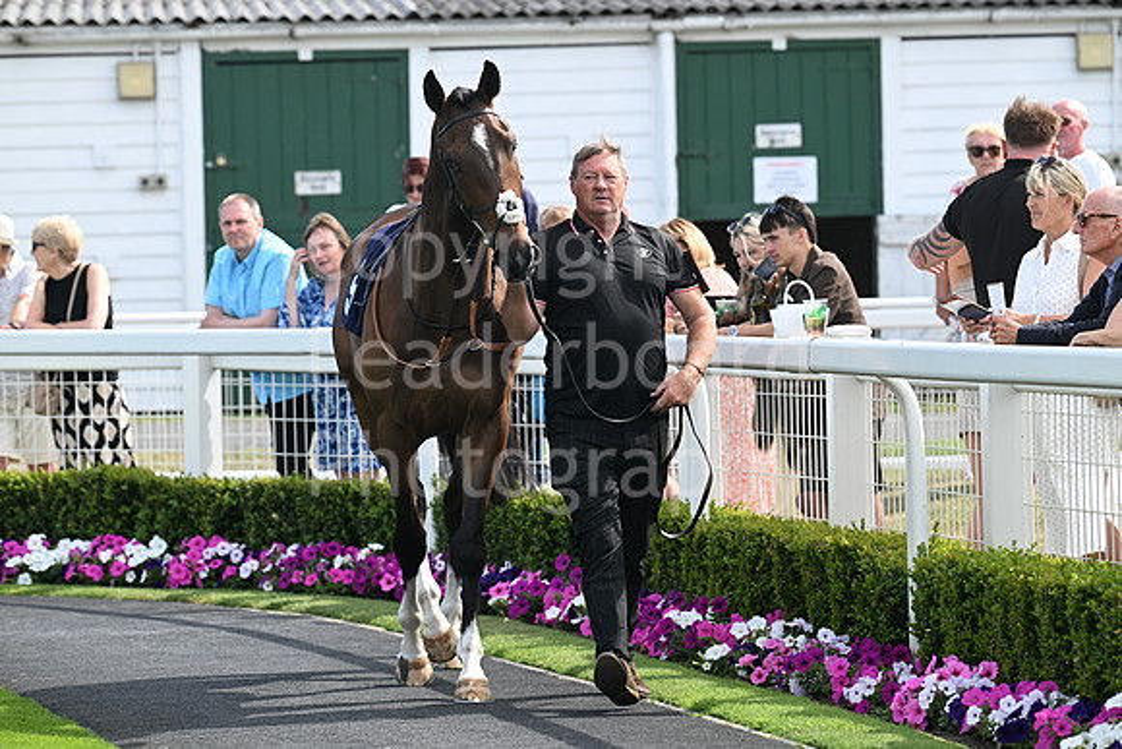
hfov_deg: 10.3
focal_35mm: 200
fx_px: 6234
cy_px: 374
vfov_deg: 6.9
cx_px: 561
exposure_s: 1/800
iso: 400
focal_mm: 200
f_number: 5.6
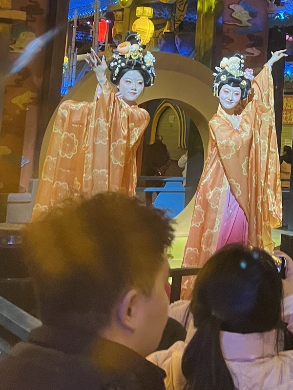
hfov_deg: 21.8
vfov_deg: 28.7
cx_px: 289
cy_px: 40
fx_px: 734
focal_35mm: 65
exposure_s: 1/60
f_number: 1.6
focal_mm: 5.1
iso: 400
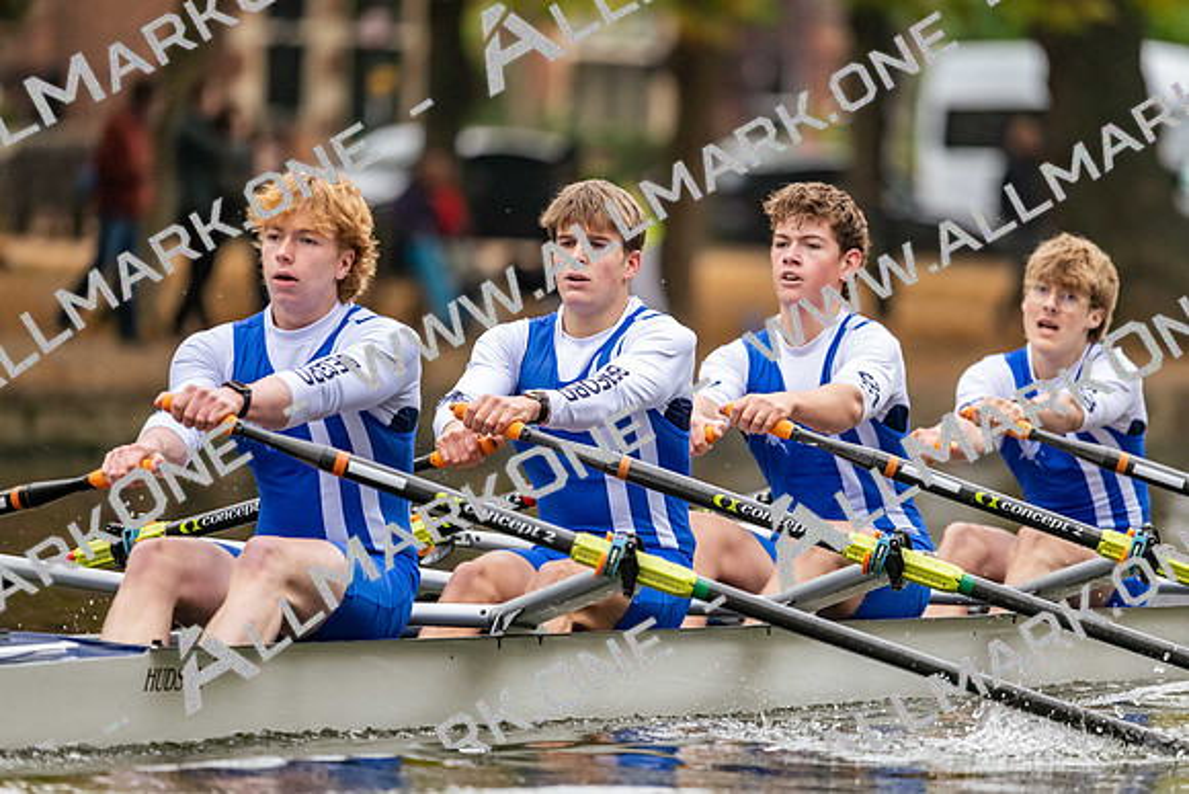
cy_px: 397
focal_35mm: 400
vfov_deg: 3.4
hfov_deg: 5.2
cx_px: 594
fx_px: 13214
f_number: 4.5
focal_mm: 400
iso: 2800
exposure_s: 1/2000
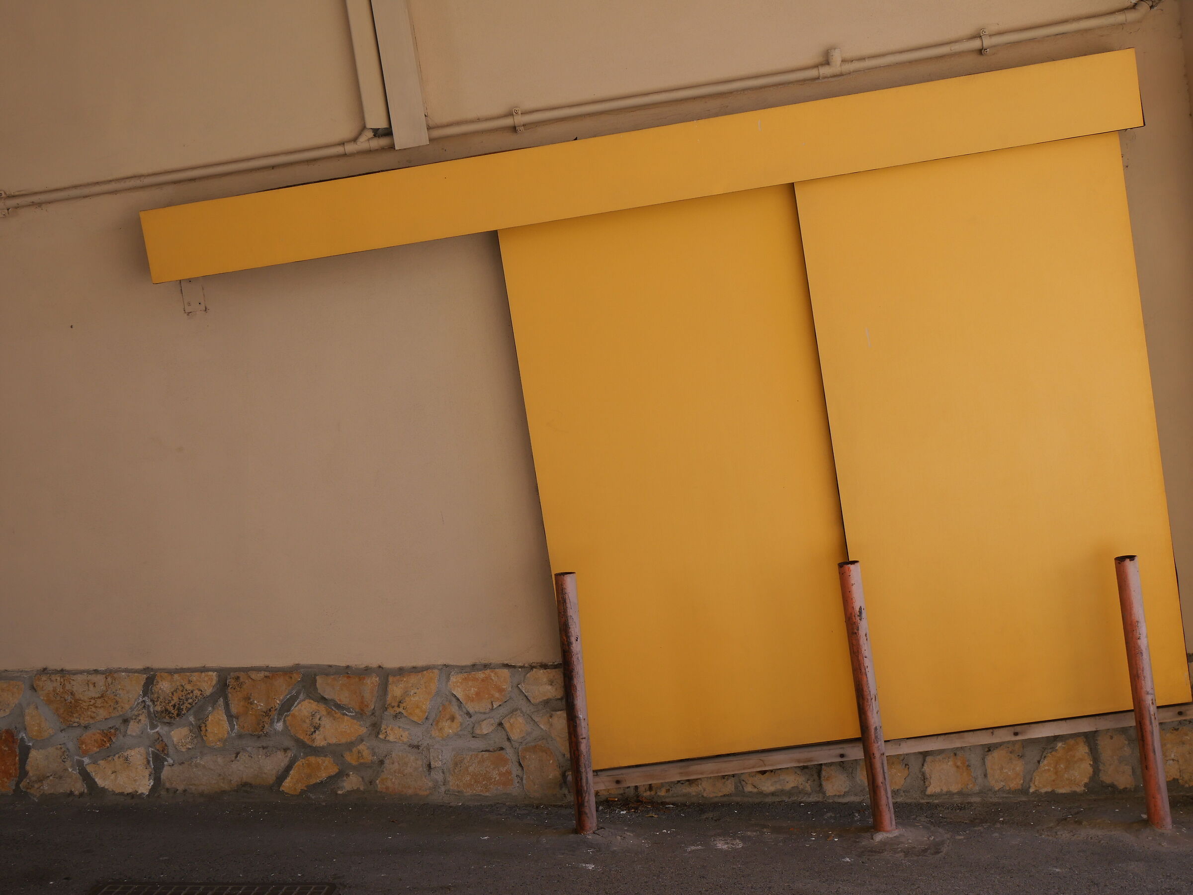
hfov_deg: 38.2
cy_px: 448
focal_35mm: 50
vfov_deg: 29.1
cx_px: 596
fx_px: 1723
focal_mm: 25
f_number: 6.3
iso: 200
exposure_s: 1/125
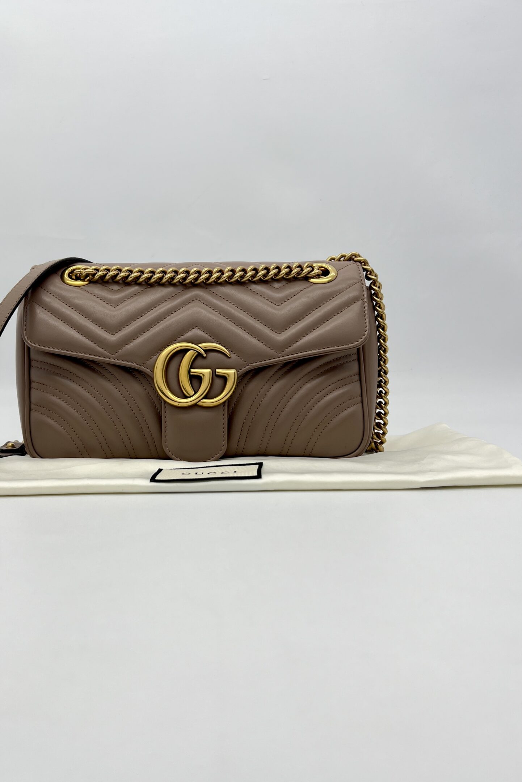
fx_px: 696
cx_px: 203
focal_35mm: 32
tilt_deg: -4.0
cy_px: 379
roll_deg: +1.3
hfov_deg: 40.9
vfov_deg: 58.7
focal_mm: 5.7
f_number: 1.5
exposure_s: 1/309
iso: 50
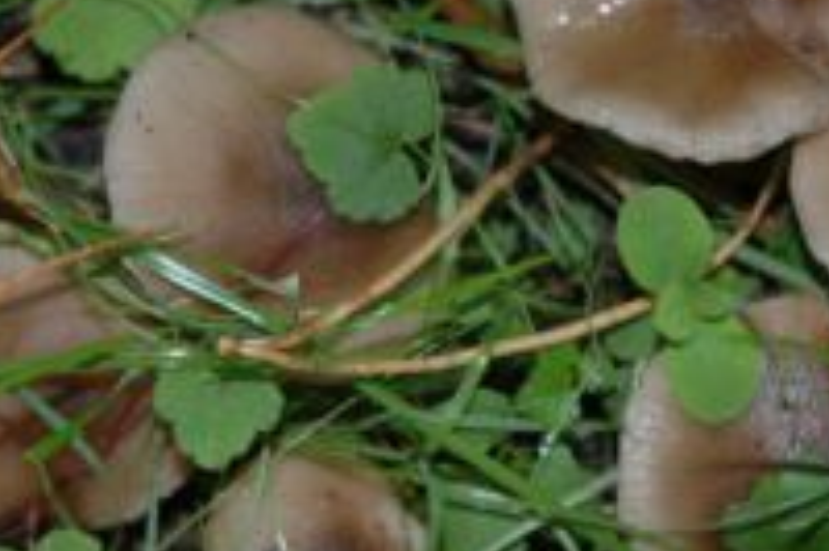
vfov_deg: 5.7
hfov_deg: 8.5
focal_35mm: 241
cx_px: 377
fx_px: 5545
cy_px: 234
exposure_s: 1/60
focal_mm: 70
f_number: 4.5
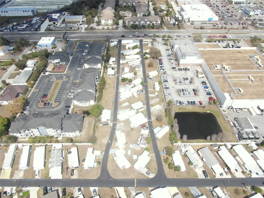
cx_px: 132
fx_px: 183
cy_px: 99
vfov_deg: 56.8
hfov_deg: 71.6
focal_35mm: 24
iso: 400
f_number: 2.8
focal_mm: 4.39
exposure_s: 1/4000
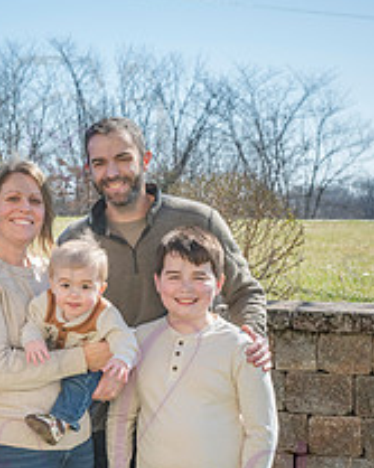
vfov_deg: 19.6
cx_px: 69
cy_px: 354
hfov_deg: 15.7
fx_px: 1343
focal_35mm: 97
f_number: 7.1
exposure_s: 1/640
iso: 400
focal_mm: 48
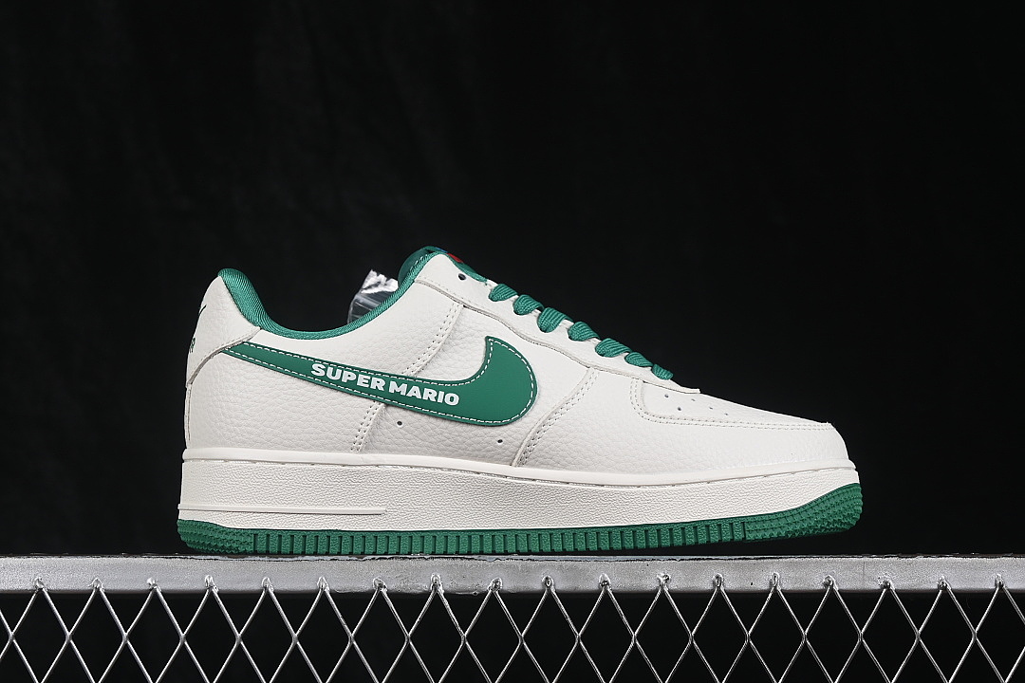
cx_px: 512
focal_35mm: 75
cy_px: 342
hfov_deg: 27.0
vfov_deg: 18.2
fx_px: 2135
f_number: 8
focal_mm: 50
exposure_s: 1/80
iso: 160
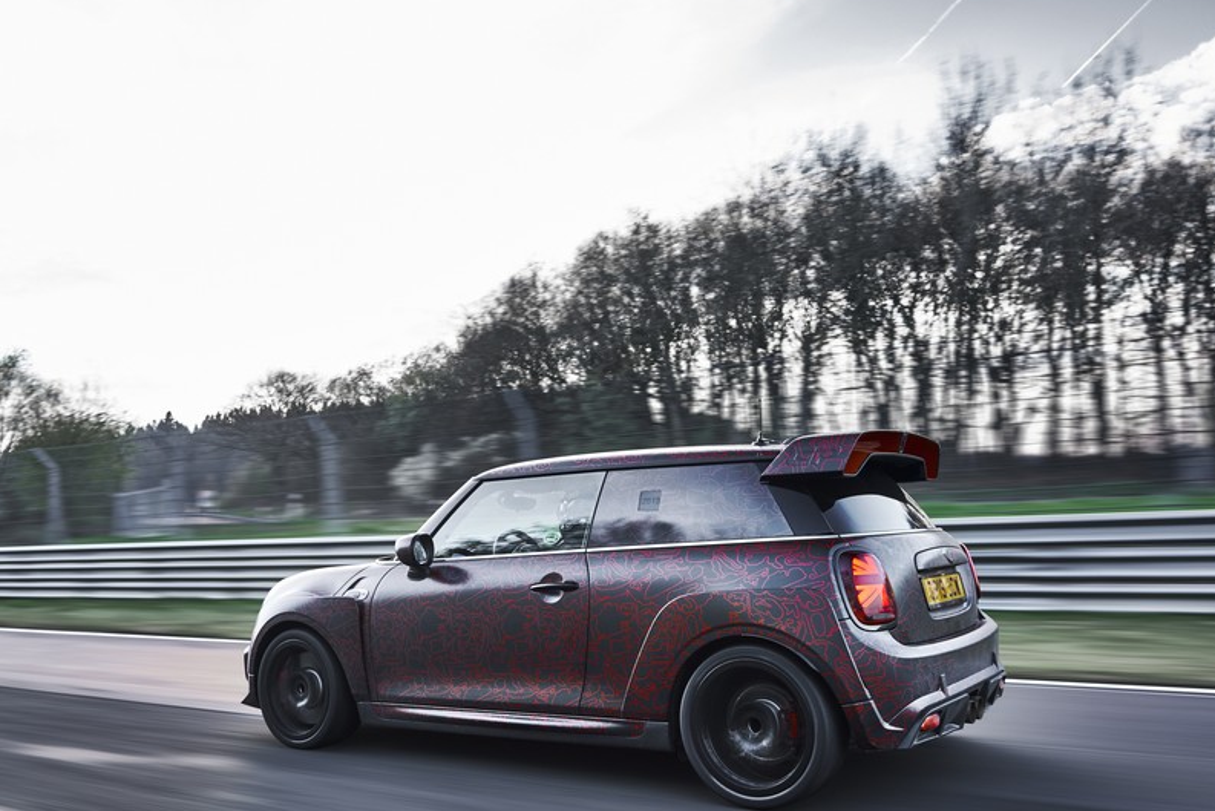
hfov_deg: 60.2
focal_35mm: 31
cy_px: 476
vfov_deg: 42.2
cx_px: 576
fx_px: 1046
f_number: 4.5
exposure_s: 1/50
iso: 400
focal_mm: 24
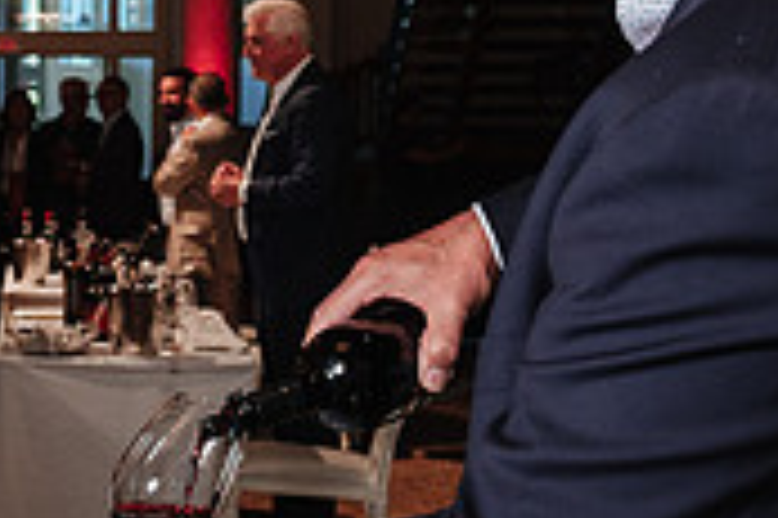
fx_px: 2029
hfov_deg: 20.3
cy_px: 283
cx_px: -154
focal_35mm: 94
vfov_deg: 14.5
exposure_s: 1/60
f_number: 4
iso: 800
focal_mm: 17.4
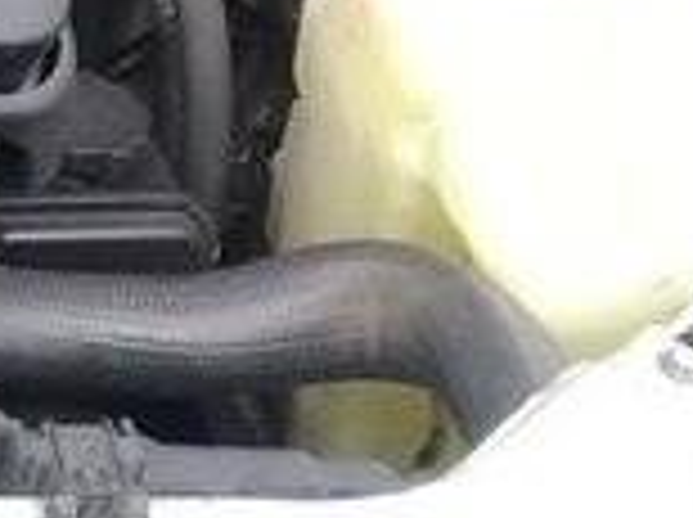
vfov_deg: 10.8
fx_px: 2658
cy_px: -236
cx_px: -706
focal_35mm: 133
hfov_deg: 12.9
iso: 50
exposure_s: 1/100
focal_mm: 3.3
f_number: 2.2
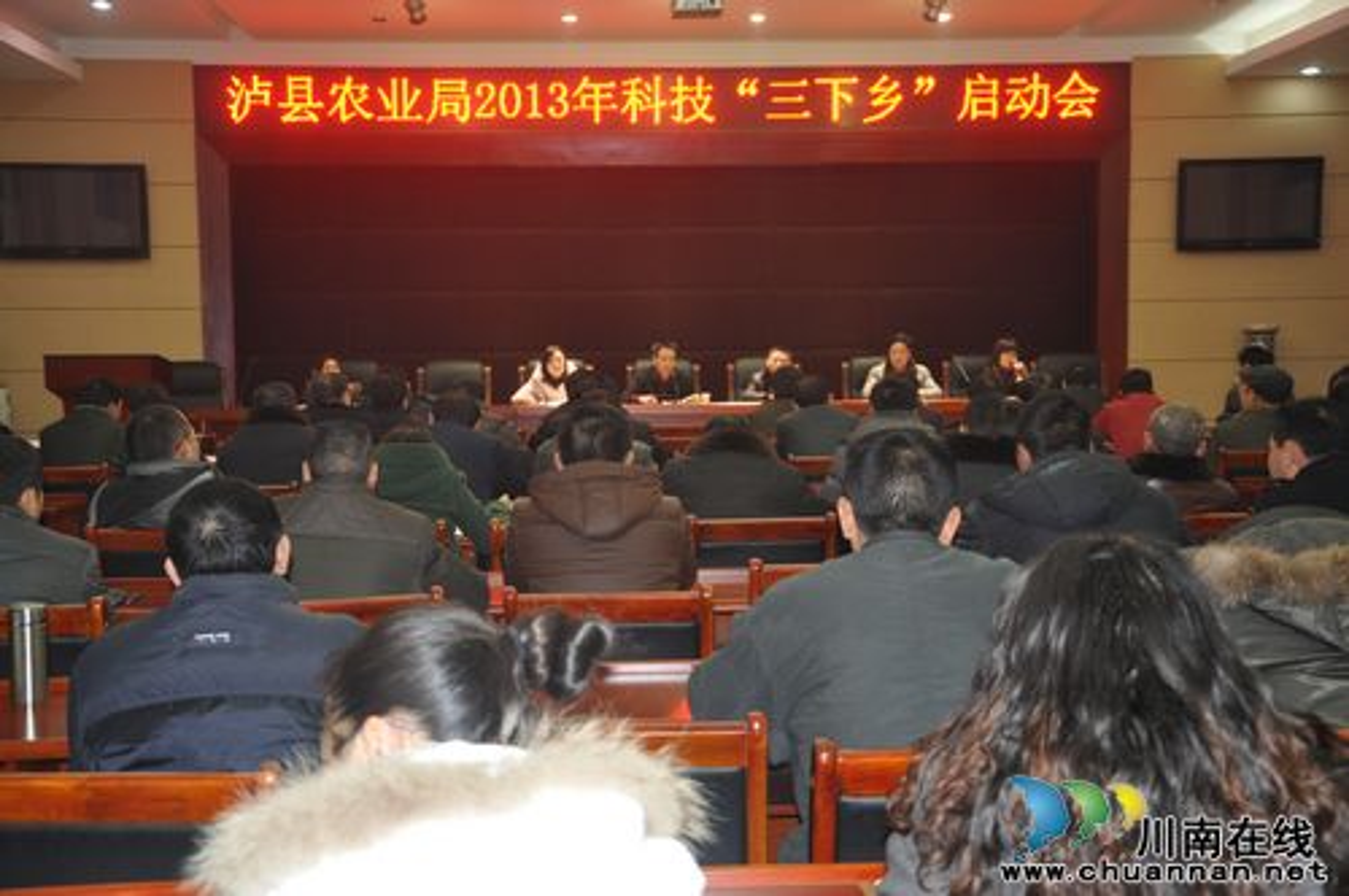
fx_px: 1572
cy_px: 448
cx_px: 674
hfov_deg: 46.5
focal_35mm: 42
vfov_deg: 31.8
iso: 800
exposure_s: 1/60
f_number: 4
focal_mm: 28
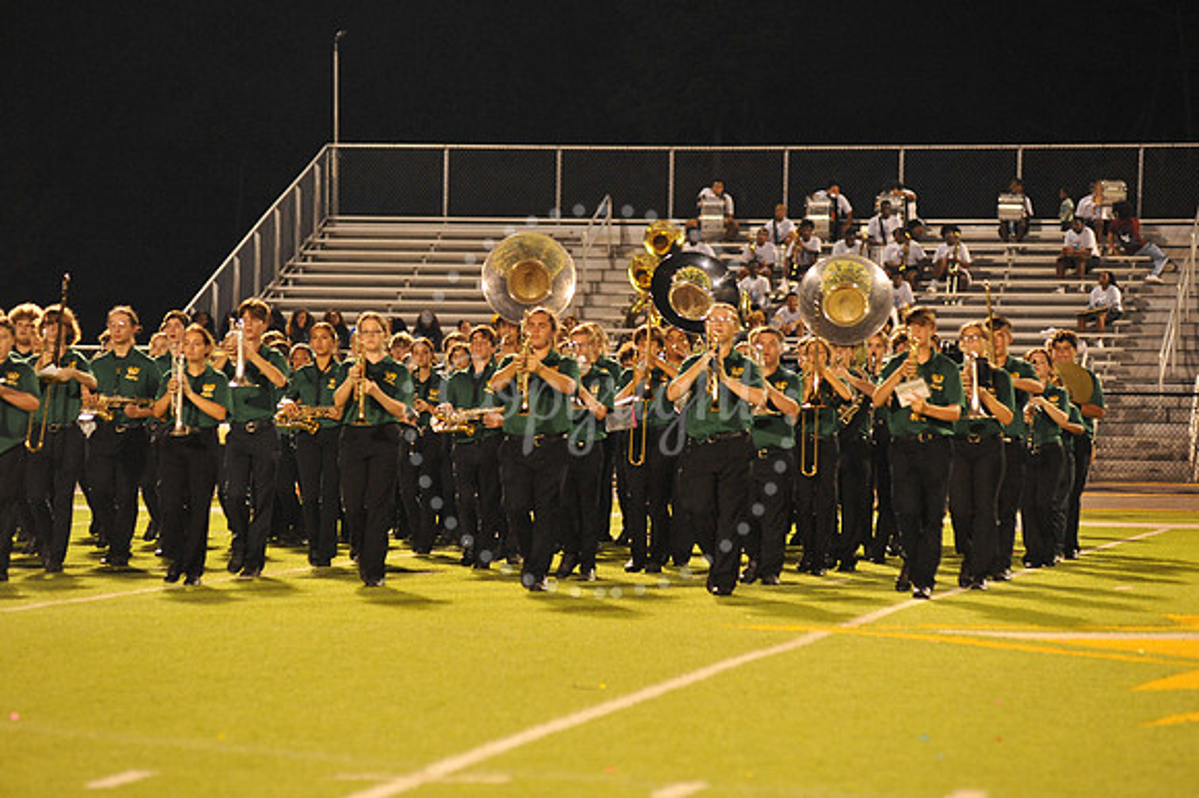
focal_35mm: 155
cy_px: 399
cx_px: 600
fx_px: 5159
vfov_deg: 8.8
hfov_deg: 13.3
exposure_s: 1/160
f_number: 4
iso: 3200
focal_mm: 155
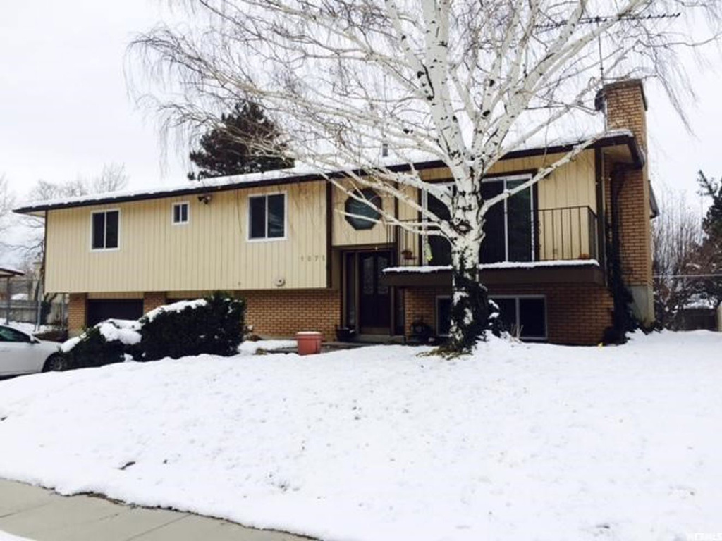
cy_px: 270
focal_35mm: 29
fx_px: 605
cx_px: 361
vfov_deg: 48.2
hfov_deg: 61.7
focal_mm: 4.15
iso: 32
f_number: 2.2
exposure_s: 1/807
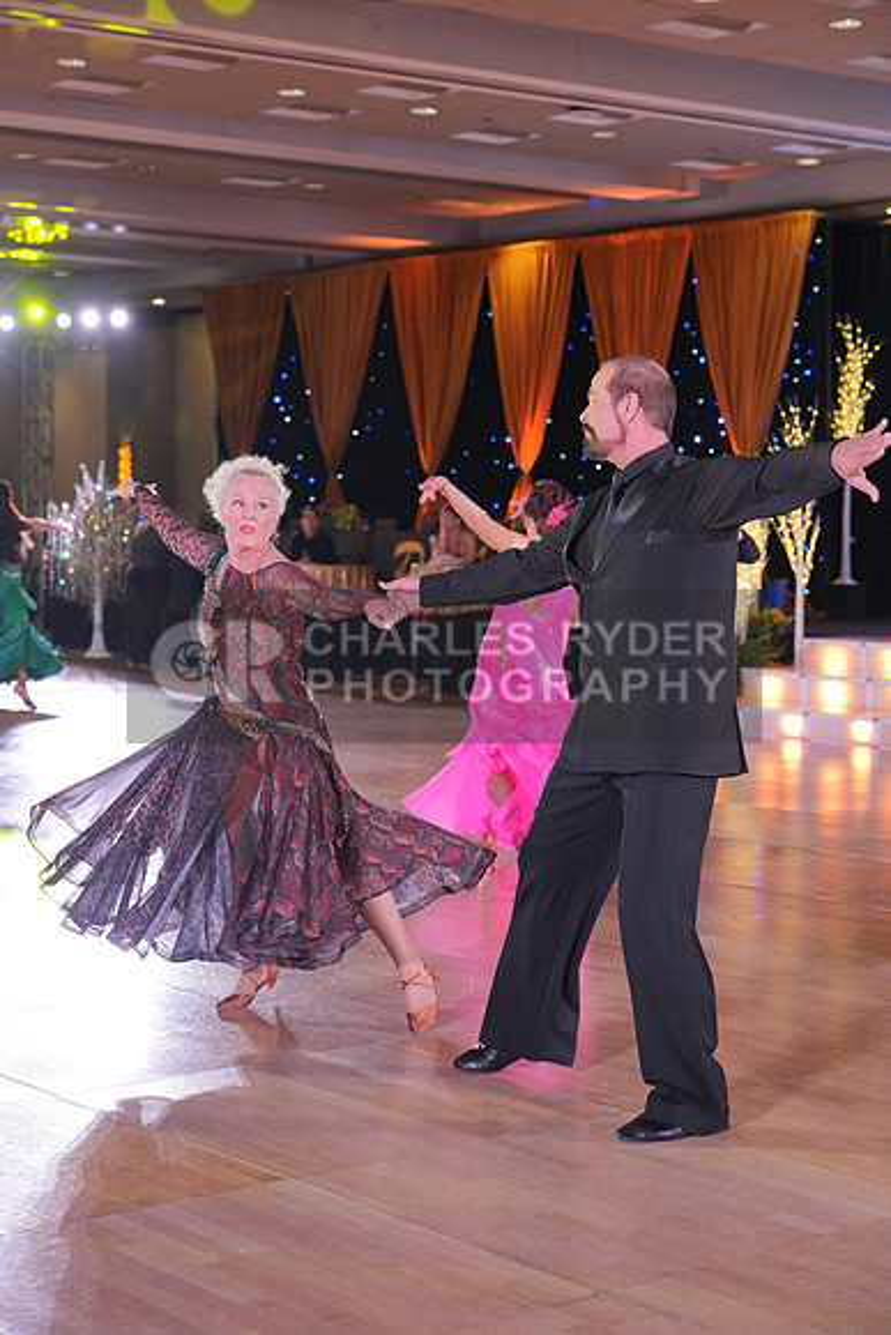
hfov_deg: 20.9
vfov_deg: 31.0
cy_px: 668
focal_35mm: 65
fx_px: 2411
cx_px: 446
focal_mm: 65
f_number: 4
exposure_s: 1/400
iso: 2000
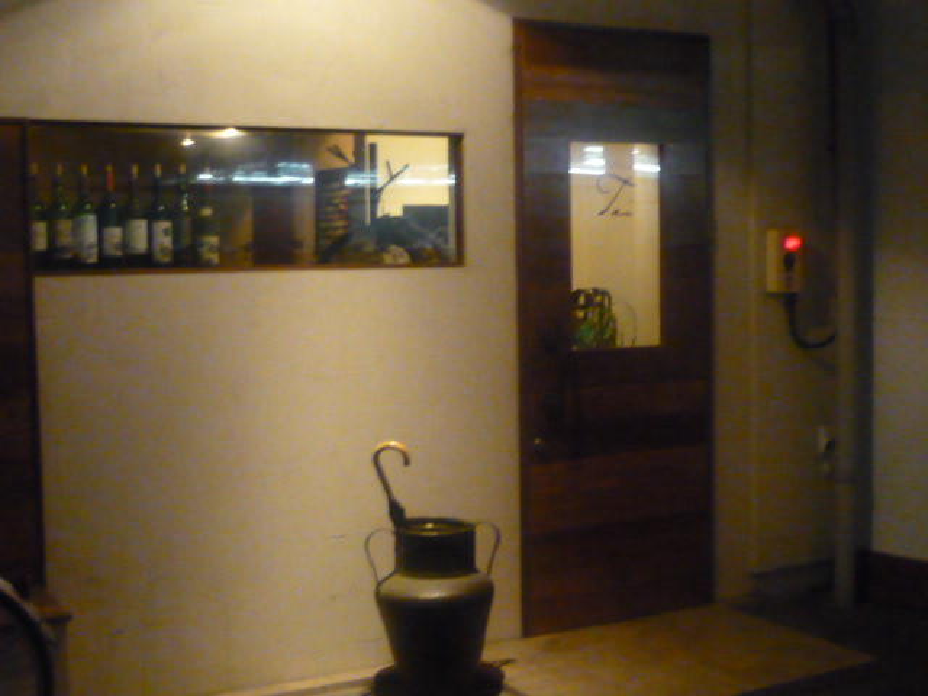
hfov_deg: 38.9
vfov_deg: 29.7
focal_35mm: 49
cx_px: 464
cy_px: 348
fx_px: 1314
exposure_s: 1/15
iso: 800
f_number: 2.8
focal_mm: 5.5
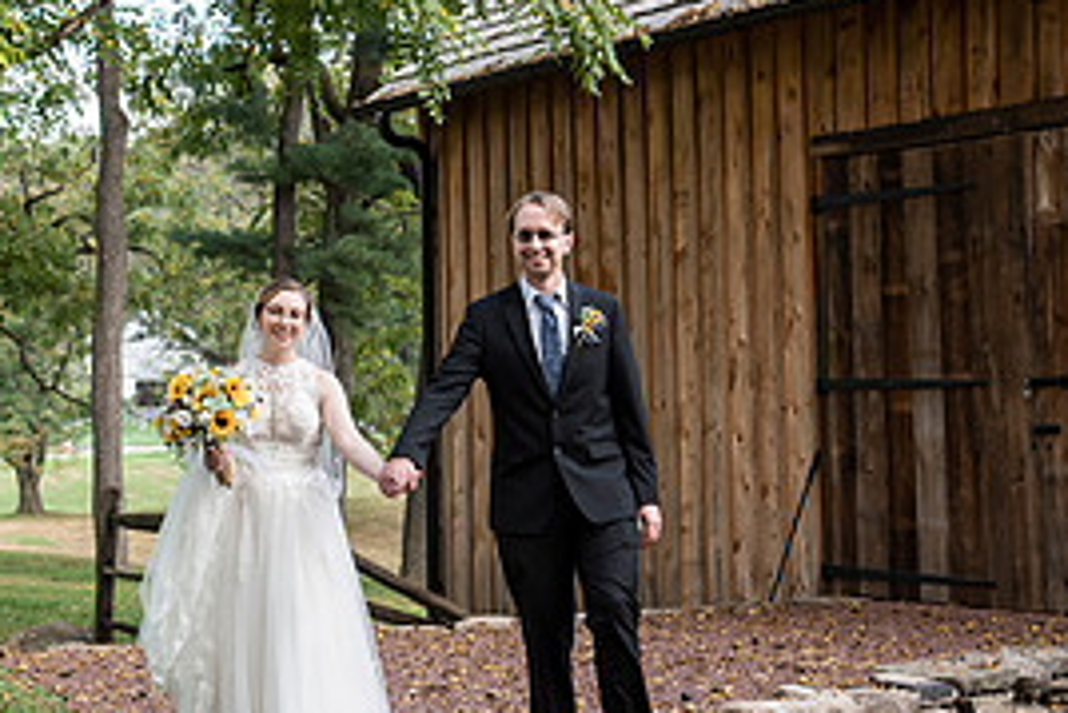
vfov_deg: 14.1
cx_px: 243
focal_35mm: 97
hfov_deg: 20.8
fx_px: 2879
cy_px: 301
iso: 400
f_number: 4
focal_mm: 44
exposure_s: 1/400
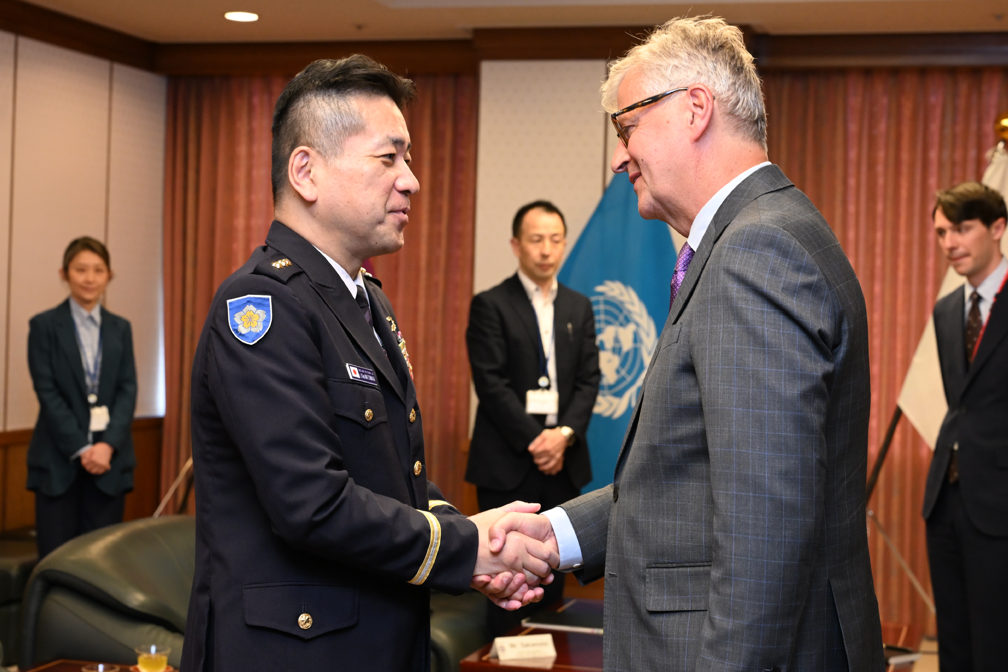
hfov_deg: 35.1
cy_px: 336
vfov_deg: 23.8
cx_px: 504
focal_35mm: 57
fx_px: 1596
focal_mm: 57
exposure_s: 1/200
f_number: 5.6
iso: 2500
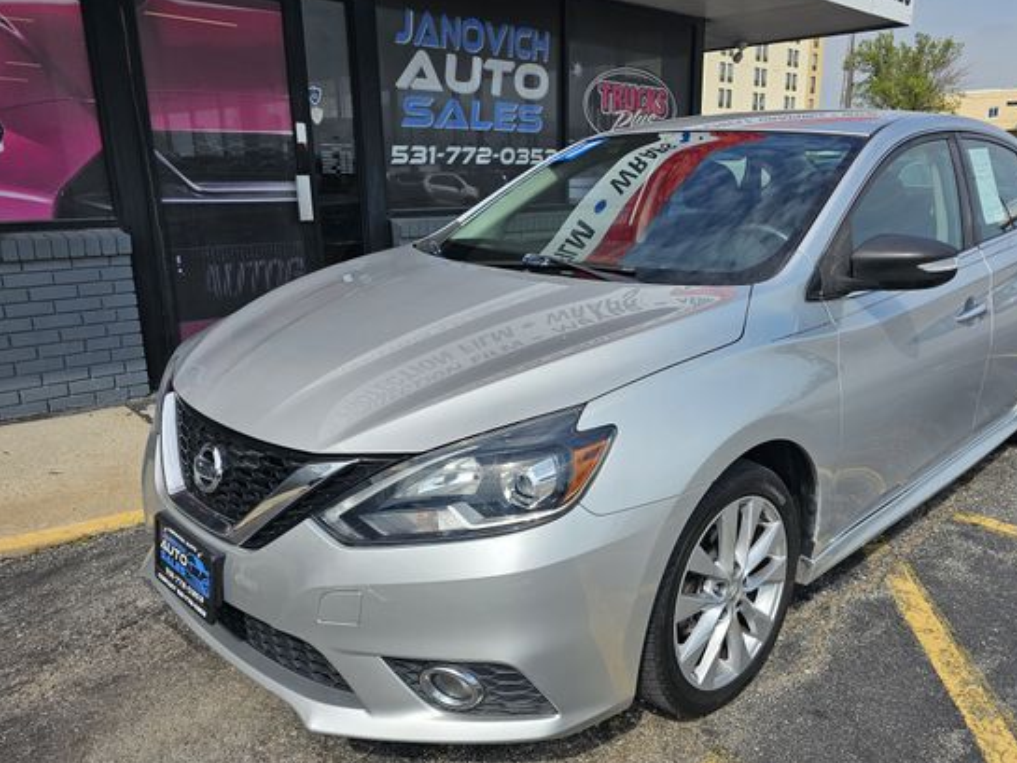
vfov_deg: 51.3
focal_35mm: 27
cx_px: 565
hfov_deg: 65.1
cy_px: 405
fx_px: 793
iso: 10
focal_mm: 6.3
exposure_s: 1/836
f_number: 1.7
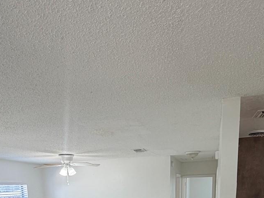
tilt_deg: -10.7
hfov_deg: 52.6
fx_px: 267
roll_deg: +1.8
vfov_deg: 33.0
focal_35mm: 35
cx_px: 121
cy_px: 240
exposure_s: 1/120
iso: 125
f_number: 2.2
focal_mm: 2.22
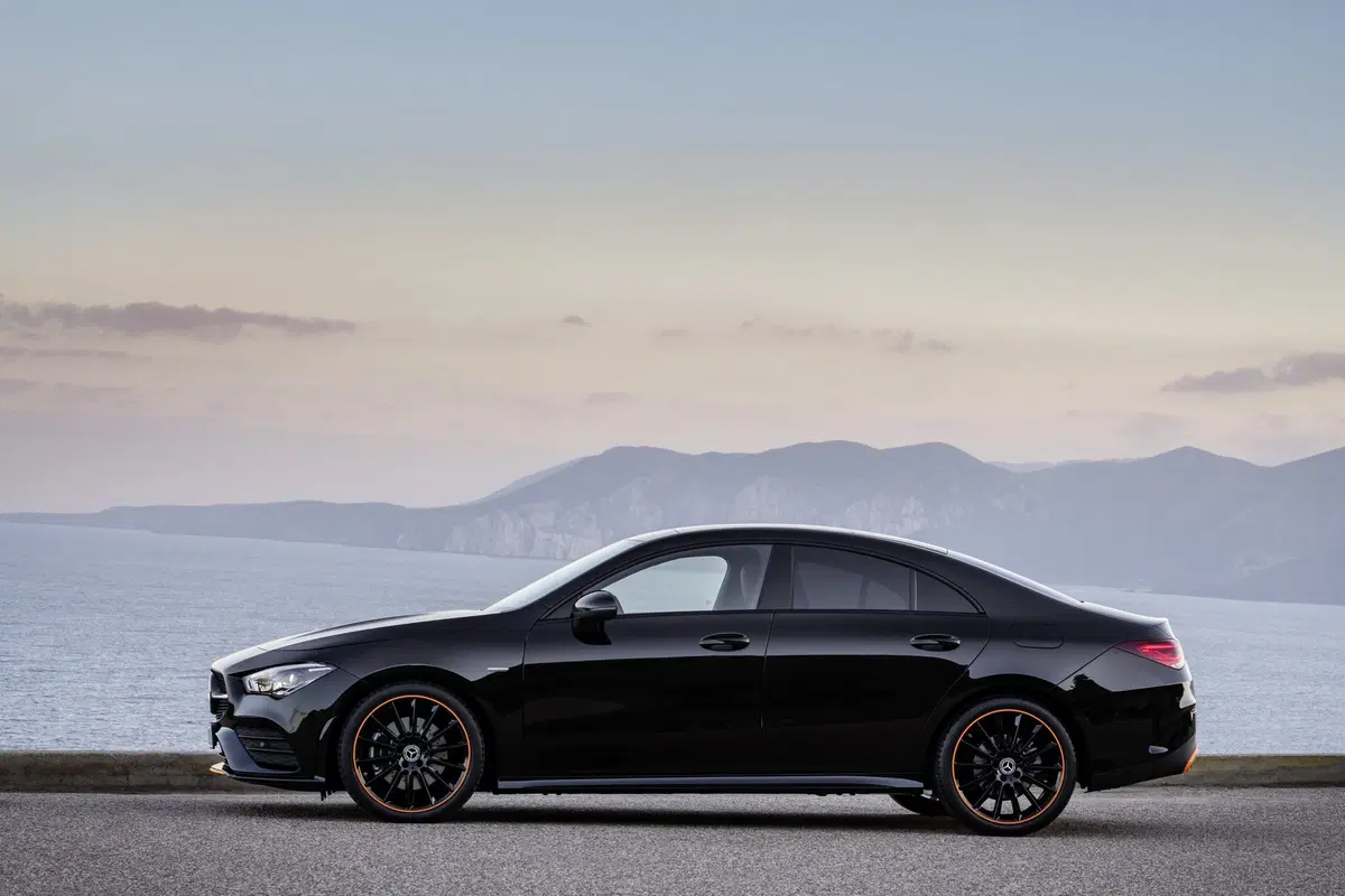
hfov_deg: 22.1
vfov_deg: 14.9
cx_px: 672
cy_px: 448
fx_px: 3437
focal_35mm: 92
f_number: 11
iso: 200
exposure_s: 1/20
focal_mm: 92
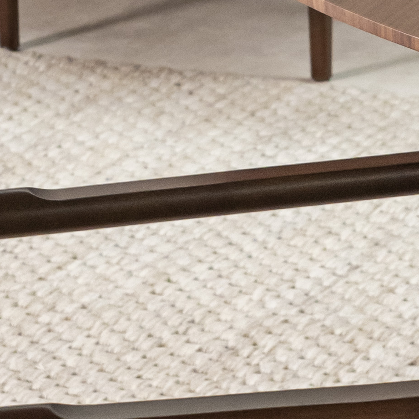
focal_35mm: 311
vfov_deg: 5.6
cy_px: 293
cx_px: 406
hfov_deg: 5.6
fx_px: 4259
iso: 1600
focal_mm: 56
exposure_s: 1/30
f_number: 8
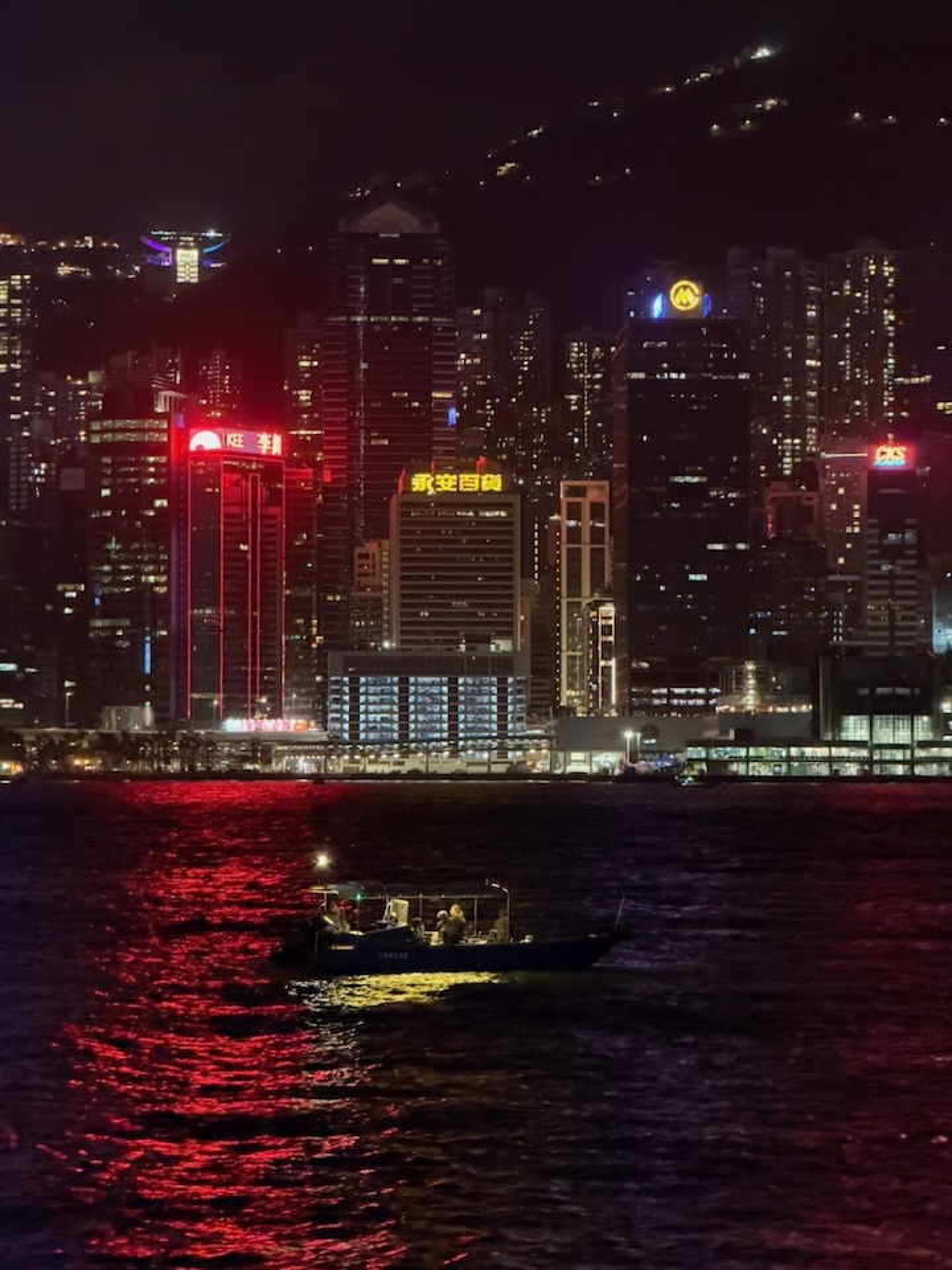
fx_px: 3667
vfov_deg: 19.6
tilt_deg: +1.2
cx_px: 476
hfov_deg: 14.8
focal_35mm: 100
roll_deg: -1.7
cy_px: 635
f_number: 2.8
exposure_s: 1/20
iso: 3200
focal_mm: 16.89
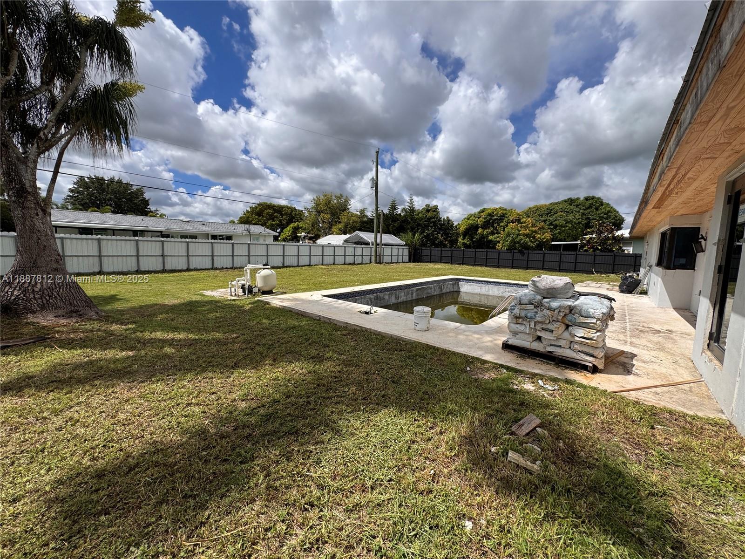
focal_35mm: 14
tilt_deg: -6.1
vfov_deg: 85.7
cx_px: 372
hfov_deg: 102.1
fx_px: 301
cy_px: 280
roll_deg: -2.1
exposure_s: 1/2770
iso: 50
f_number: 2.2
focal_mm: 2.22
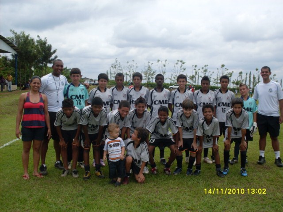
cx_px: 142
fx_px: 311
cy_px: 106
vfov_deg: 37.7
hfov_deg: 49.0
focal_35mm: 38
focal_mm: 6.3
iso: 80
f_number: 8.4
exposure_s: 1/250
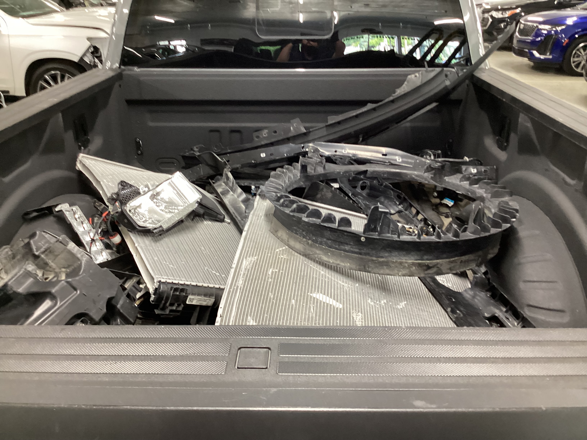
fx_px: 526
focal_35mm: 31
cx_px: 294
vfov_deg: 45.4
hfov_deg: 58.4
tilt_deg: -26.8
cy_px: 220
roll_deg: +0.1
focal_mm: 3.3
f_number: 2.4
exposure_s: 1/33
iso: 320
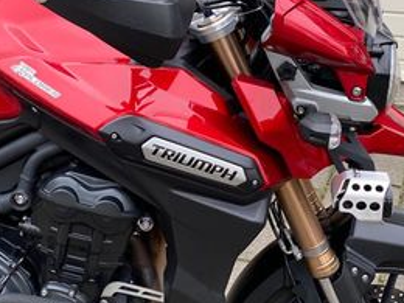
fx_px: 747
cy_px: 92
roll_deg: +0.2
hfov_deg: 30.3
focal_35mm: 64
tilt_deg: -17.4
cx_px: 218
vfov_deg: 22.8
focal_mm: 4.25
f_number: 1.8
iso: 100
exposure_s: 1/121
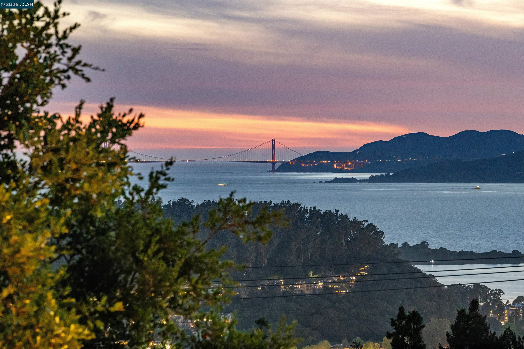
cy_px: 174
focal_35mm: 200
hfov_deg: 10.3
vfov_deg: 6.9
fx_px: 2911
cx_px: 262
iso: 1250
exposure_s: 1.3
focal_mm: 200
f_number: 11
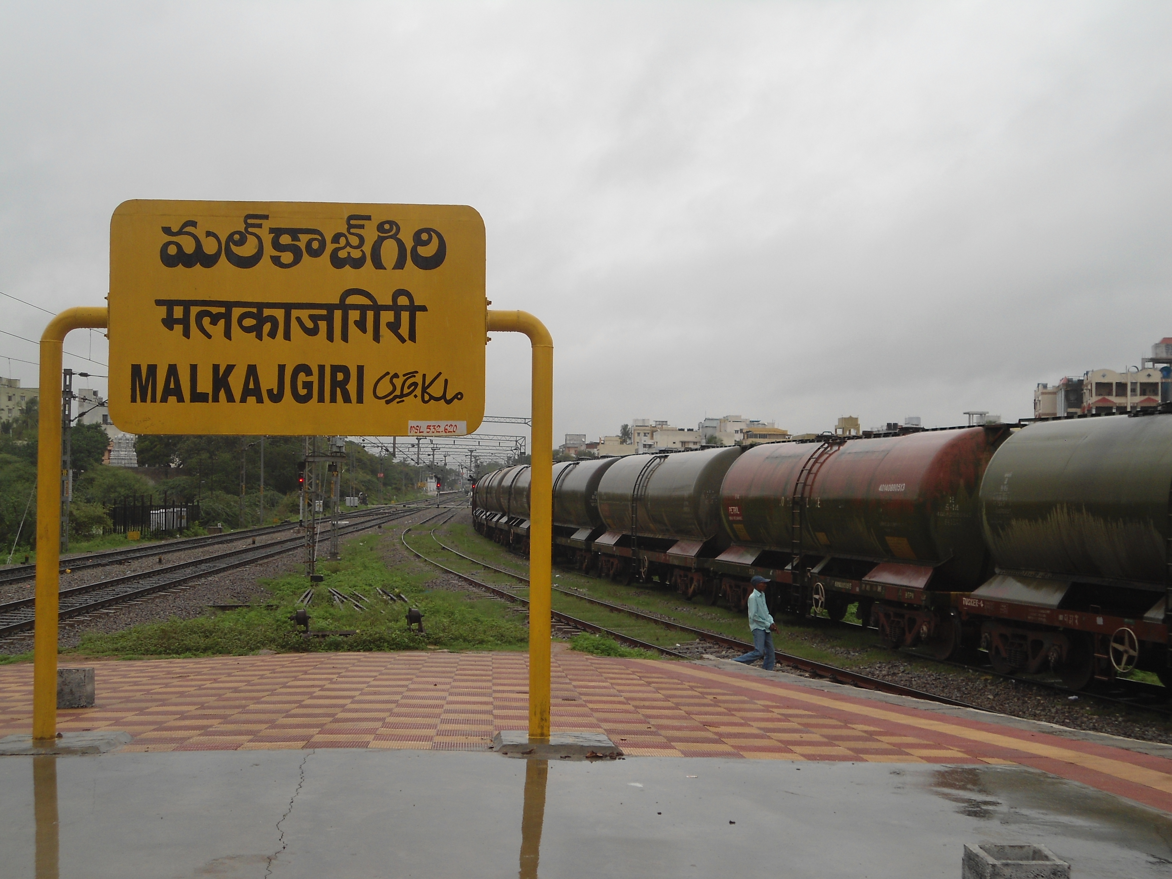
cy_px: 440
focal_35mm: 44
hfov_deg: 42.9
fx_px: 1490
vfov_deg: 32.9
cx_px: 586
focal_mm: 7.9
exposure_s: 1/320
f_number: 3.5
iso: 80
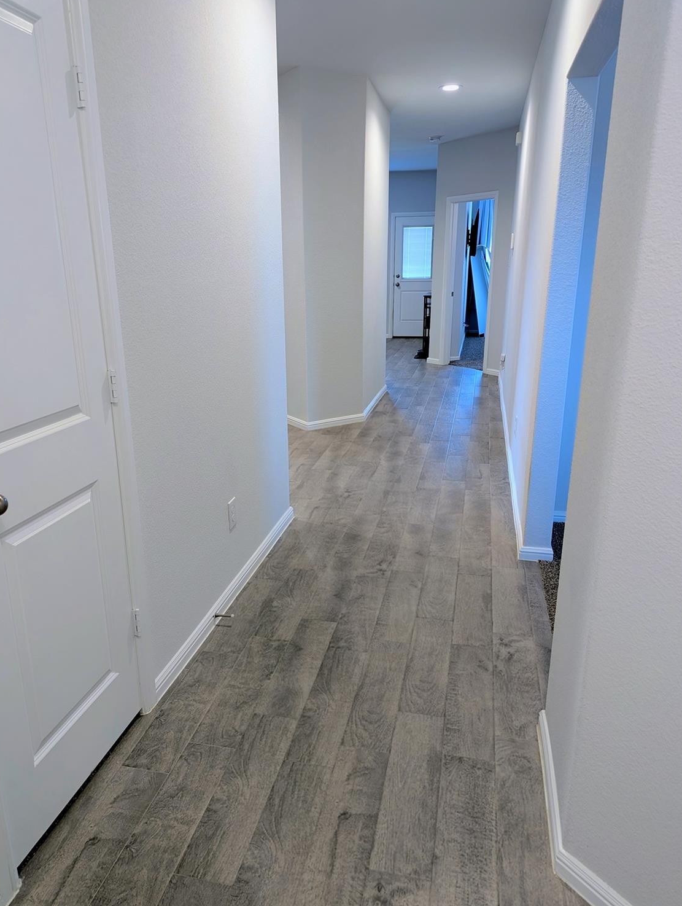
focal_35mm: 25
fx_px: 655
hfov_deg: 55.0
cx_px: 329
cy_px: 466
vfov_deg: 69.3
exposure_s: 1/40
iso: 116
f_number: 1.85
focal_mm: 6.81
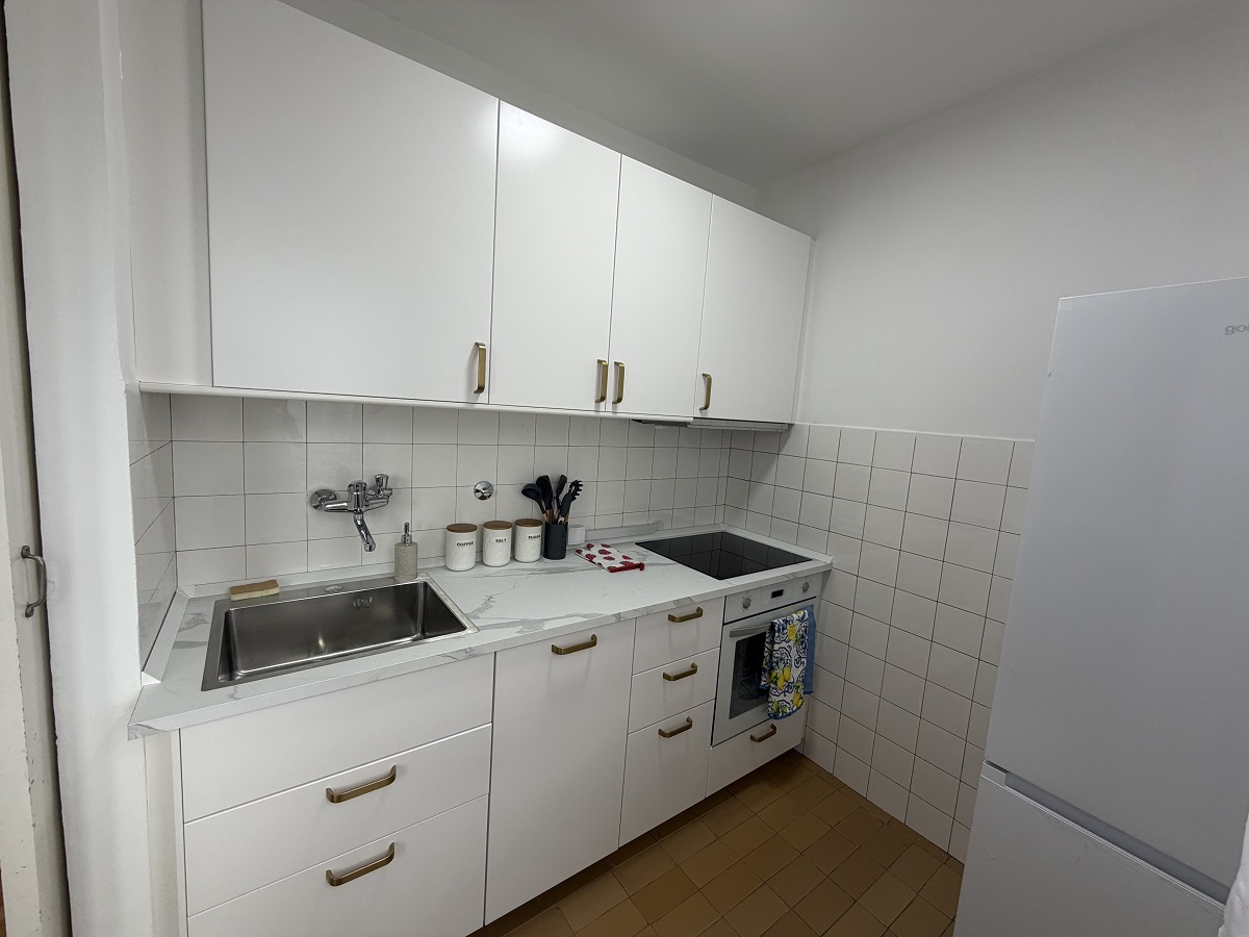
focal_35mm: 14
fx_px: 505
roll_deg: -3.5
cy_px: 468
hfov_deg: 102.1
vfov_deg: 85.7
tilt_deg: -7.2
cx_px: 624
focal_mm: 2.22
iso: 100
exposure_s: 1/121
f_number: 2.2
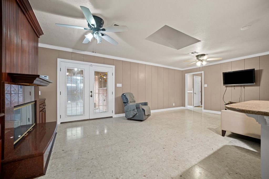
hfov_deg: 106.3
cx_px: 134
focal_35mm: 14
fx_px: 101
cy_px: 90
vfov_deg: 83.3
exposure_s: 1/6
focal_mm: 9
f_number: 3.5
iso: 1600
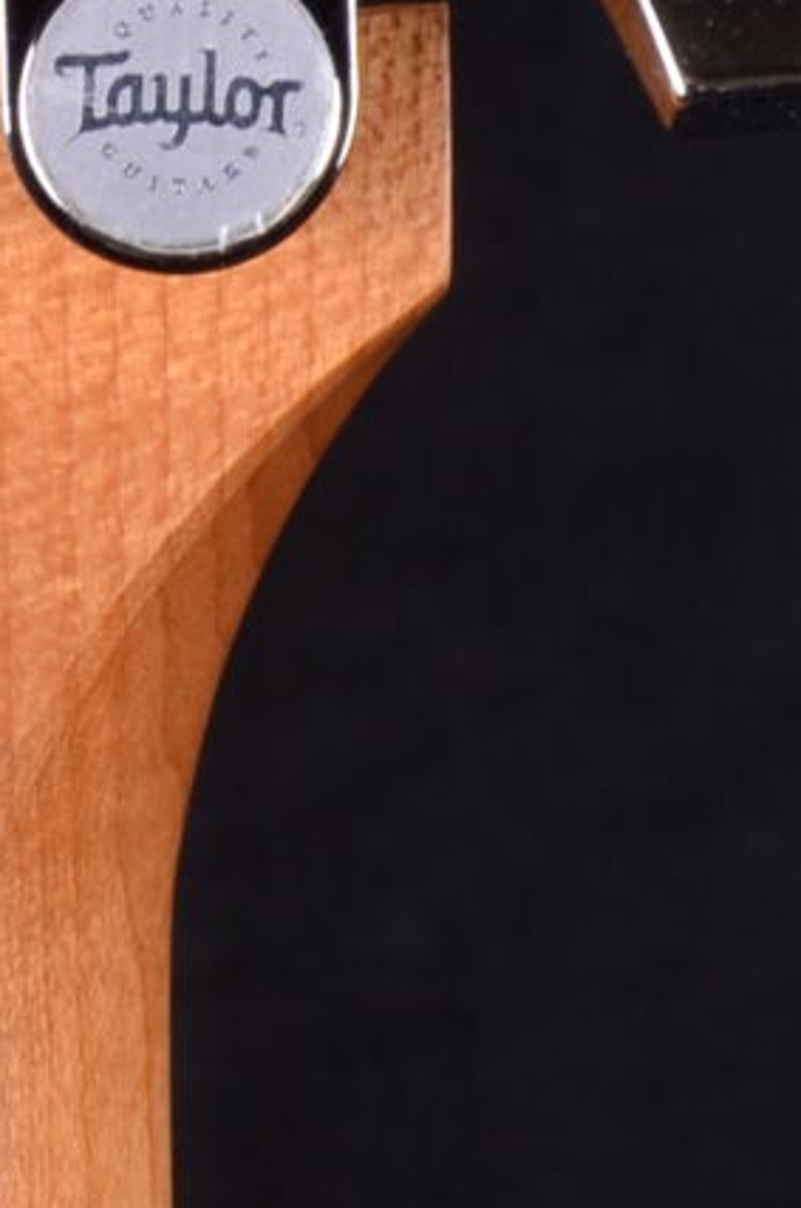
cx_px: -328
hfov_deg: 5.8
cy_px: -28
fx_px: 7841
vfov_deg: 8.8
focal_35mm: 234
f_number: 13
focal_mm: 26
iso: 200
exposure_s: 1/200
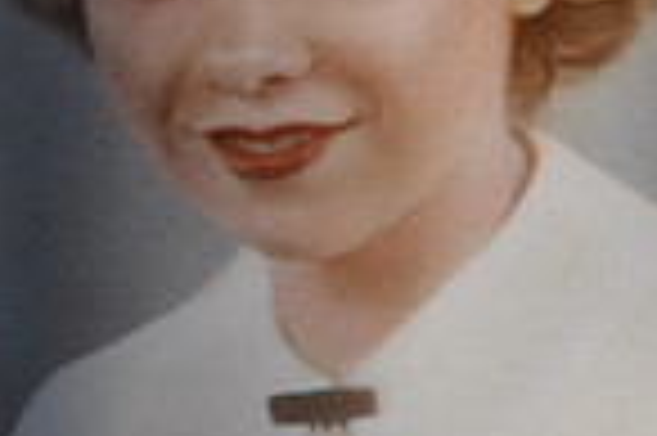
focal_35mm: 394
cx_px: 356
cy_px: 74
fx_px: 7182
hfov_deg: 5.2
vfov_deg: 3.5
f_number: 8
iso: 200
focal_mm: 66
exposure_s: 1/250
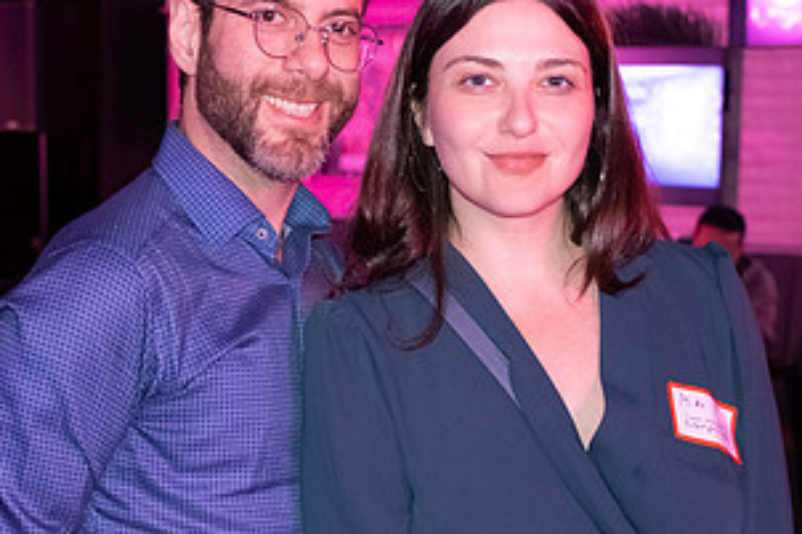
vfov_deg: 18.2
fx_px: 1670
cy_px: 288
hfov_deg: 27.0
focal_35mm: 75
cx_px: 353
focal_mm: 25.9
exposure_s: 1/50
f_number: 3.2
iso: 3200
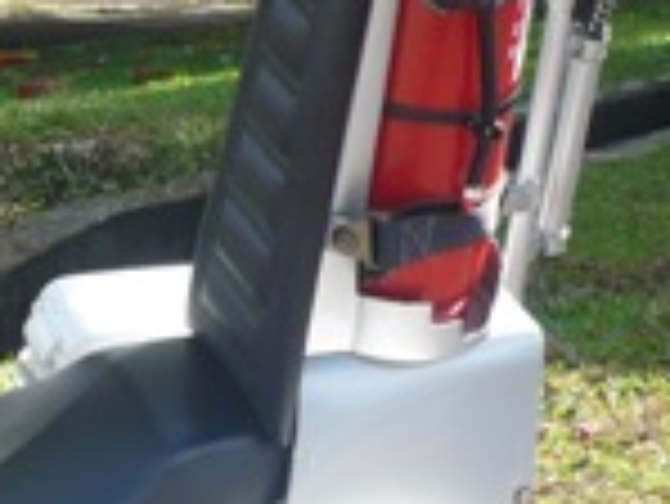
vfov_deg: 9.8
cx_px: -184
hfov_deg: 12.8
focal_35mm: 150
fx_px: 2906
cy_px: 616
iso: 100
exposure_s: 1/320
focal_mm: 5.8
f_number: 2.8
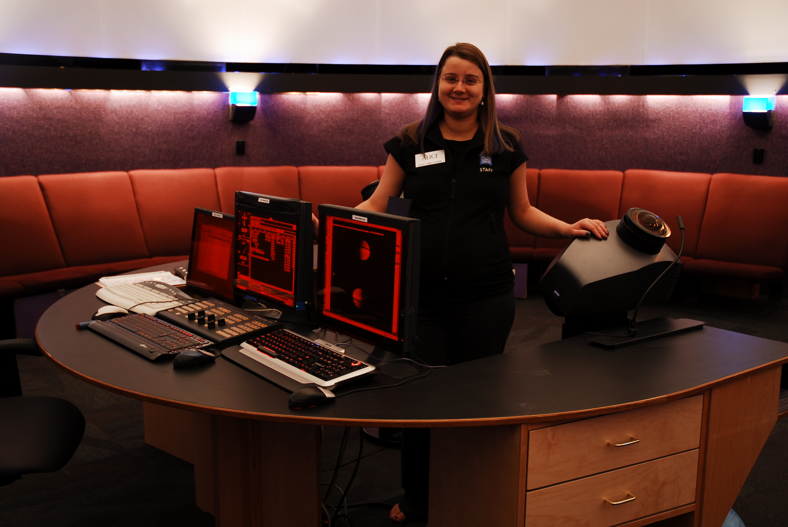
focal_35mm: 40
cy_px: 264
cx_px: 394
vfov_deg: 33.1
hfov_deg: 47.9
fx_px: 888
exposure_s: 10
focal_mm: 27
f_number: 3.8
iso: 100
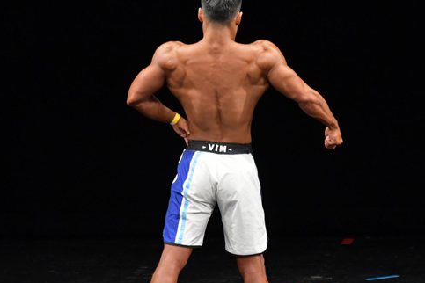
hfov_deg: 4.3
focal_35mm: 481
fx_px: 5678
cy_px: 171
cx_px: 212
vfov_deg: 2.9
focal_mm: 200
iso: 3200
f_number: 5.6
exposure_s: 1/400
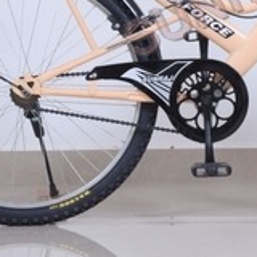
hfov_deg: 7.1
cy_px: -2
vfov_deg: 7.1
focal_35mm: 245
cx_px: 220
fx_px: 2058
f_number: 9
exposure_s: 1/160
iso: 100
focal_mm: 92
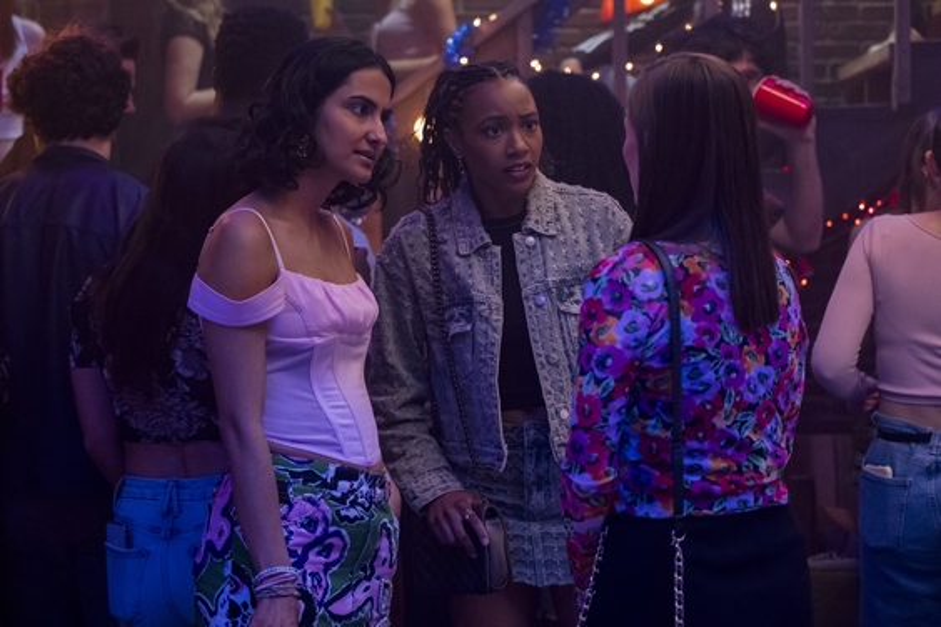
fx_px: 1960
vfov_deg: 18.2
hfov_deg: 27.0
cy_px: 314
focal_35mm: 75
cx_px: 470
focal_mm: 50
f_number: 2.8
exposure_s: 1/125
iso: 6400
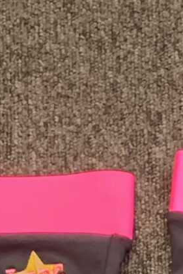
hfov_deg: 8.2
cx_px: 246
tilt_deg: -80.5
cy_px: 748
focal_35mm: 164
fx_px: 1251
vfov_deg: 10.1
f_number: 1.8
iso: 320
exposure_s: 1/33
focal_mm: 4.25
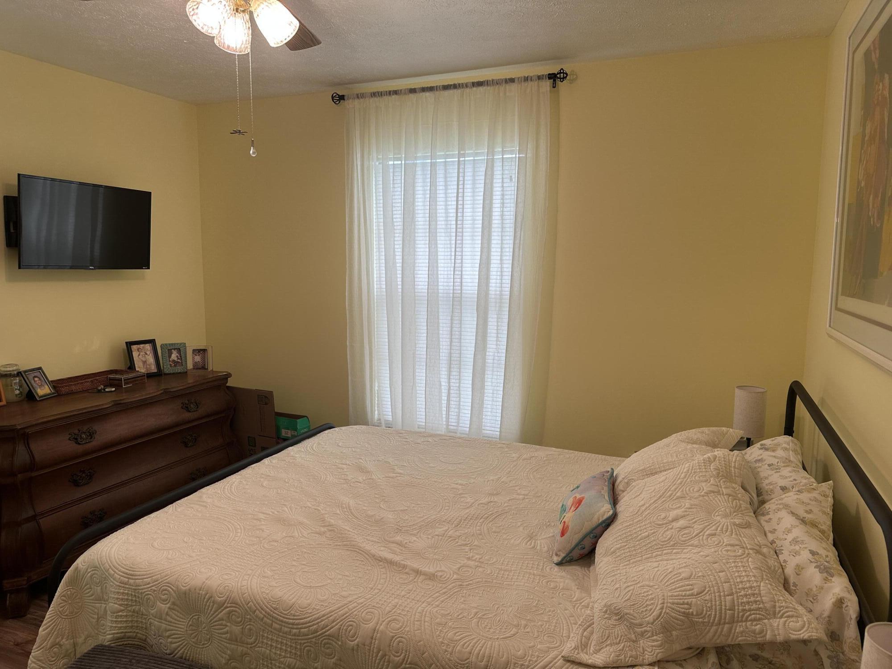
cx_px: 446
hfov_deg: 71.6
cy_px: 334
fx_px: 618
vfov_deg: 56.8
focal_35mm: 24
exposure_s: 1/120
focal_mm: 6.86
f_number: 1.78
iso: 100
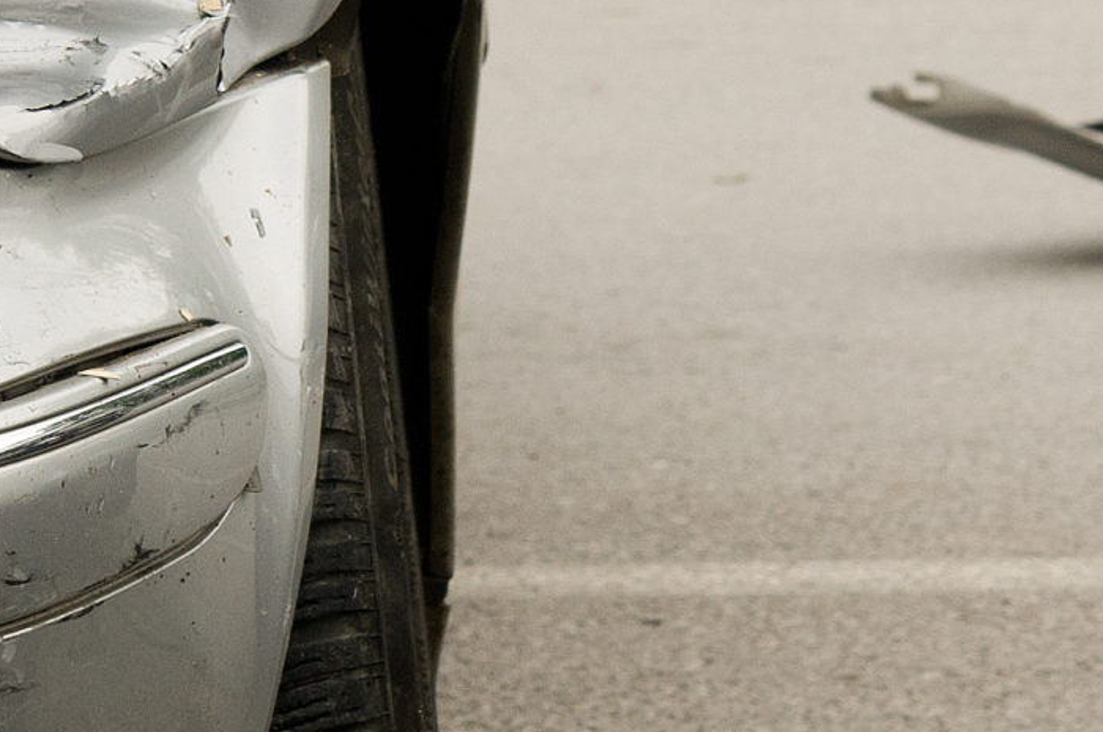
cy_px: 345
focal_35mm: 329
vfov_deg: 4.2
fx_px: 10068
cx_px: 533
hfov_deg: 6.3
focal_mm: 60
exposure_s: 1/250
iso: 250
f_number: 9
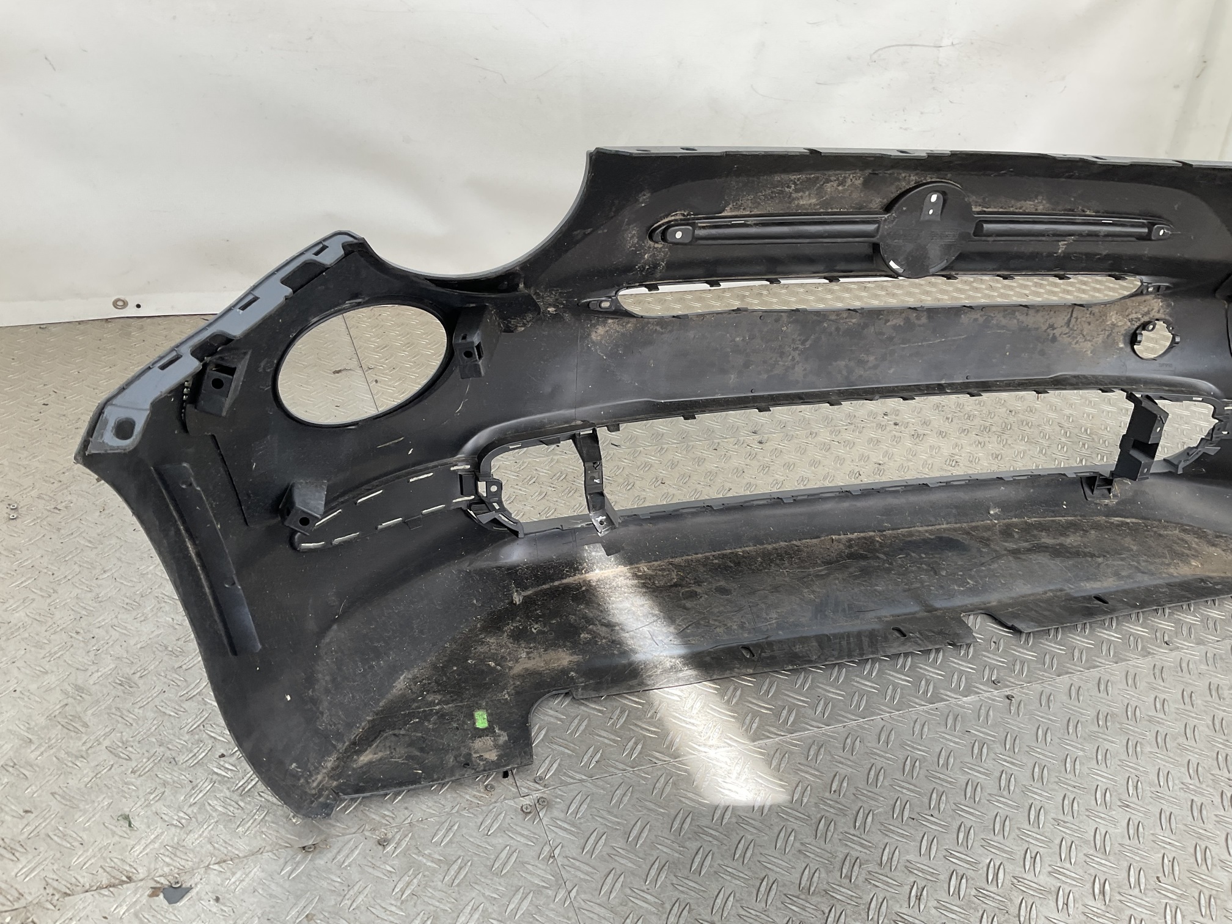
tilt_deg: -29.9
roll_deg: -8.8
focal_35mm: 29
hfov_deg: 61.7
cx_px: 616
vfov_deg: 48.2
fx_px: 1032
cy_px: 462
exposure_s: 1/100
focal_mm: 3
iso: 20
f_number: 1.8
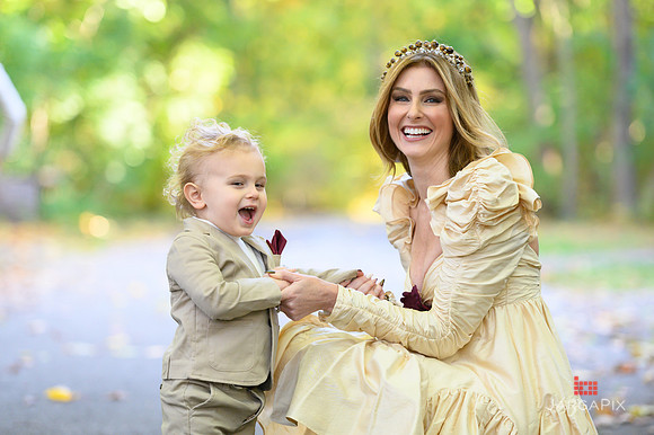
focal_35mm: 145
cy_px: 218
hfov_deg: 14.2
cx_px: 327
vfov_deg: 9.5
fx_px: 2633
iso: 1600
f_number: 3.2
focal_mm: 145
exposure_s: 1/200
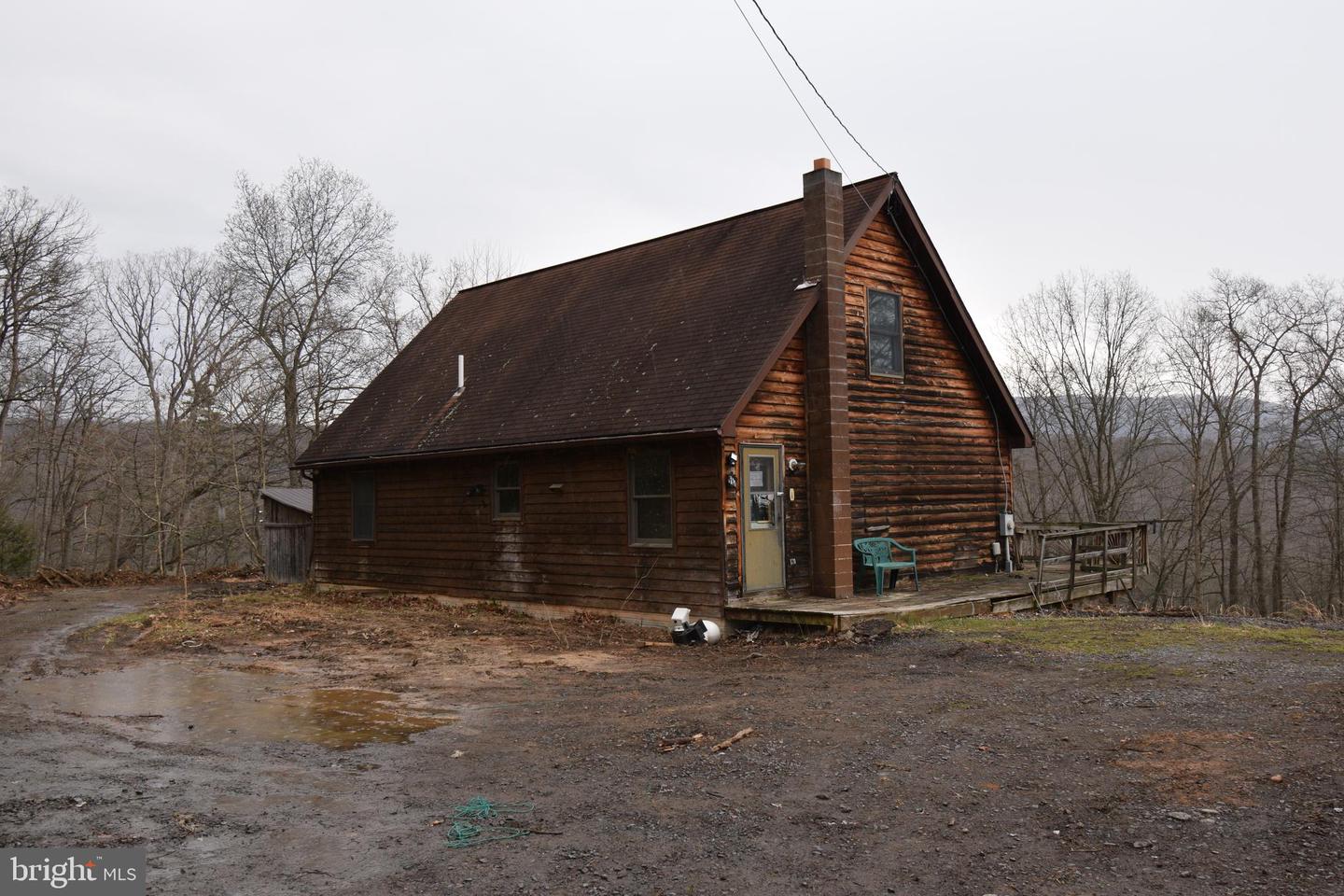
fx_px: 1120
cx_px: 672
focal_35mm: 30
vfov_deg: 43.6
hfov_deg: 61.9
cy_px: 448
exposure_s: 1/80
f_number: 8
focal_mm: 20
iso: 400
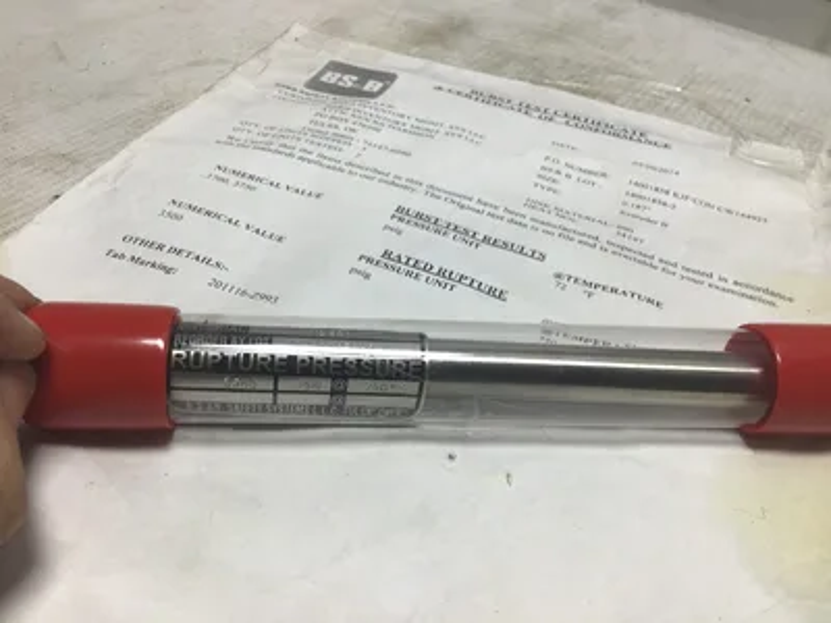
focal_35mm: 31
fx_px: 744
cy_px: 312
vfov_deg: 45.4
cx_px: 416
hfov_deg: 58.4
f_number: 2.4
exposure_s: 1/218
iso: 25
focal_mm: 3.3
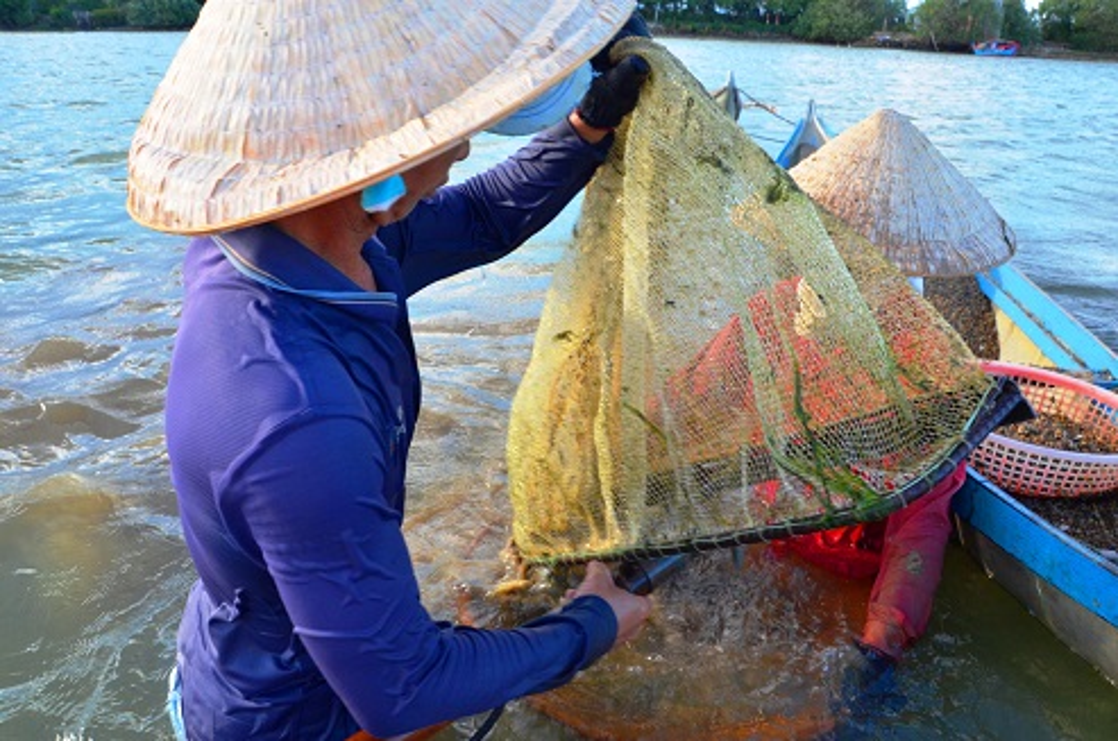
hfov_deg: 67.5
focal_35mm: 27
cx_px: 559
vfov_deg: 47.8
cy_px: 370
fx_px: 837
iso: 400
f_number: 4.5
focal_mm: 18
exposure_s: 1/80
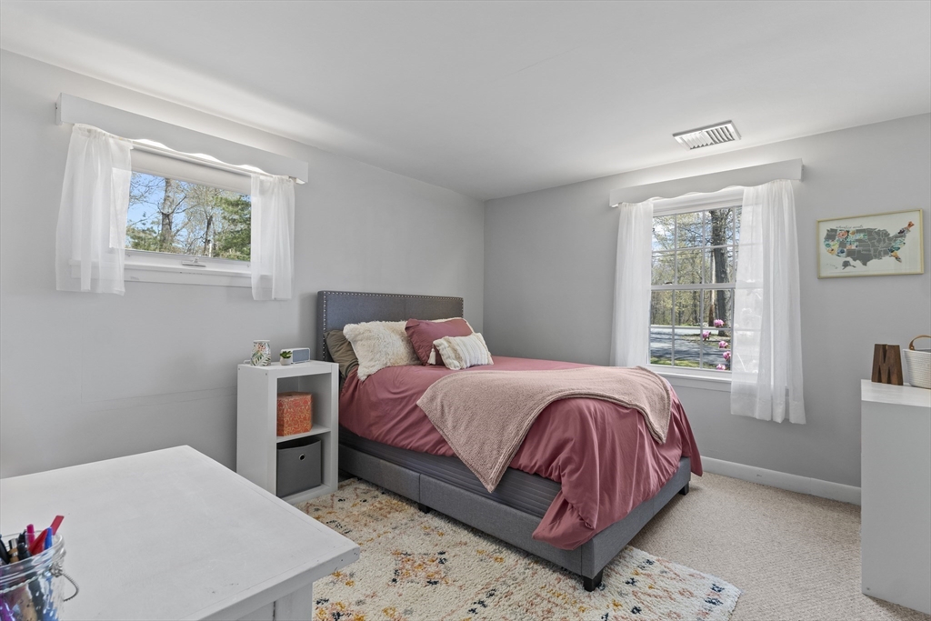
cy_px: 310
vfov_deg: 72.1
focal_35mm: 16
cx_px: 466
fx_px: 427
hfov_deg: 95.0
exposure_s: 1/8
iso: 320
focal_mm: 11
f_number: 7.1
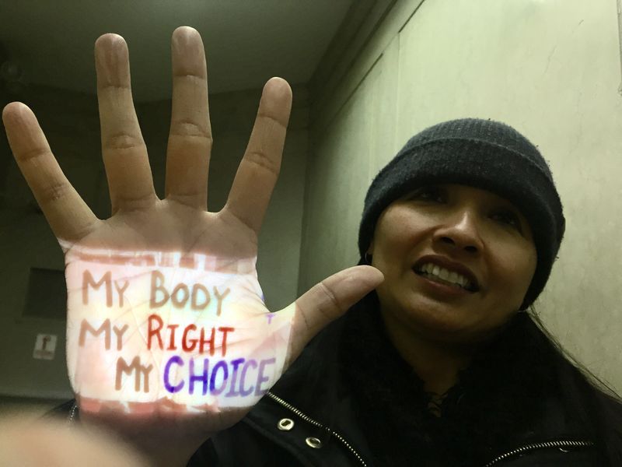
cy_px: 234
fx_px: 521
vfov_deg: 48.2
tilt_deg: +13.5
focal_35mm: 29
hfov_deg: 61.7
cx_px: 311
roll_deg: -3.4
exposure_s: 1/30
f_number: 2.2
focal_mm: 4.15
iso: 32
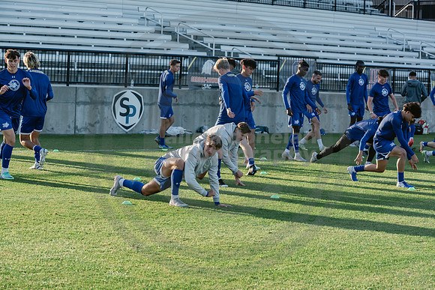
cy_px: 145
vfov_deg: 13.4
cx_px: 218
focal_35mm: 102
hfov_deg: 20.0
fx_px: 1233
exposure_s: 1/1000
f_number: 7.1
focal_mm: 102
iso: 1250
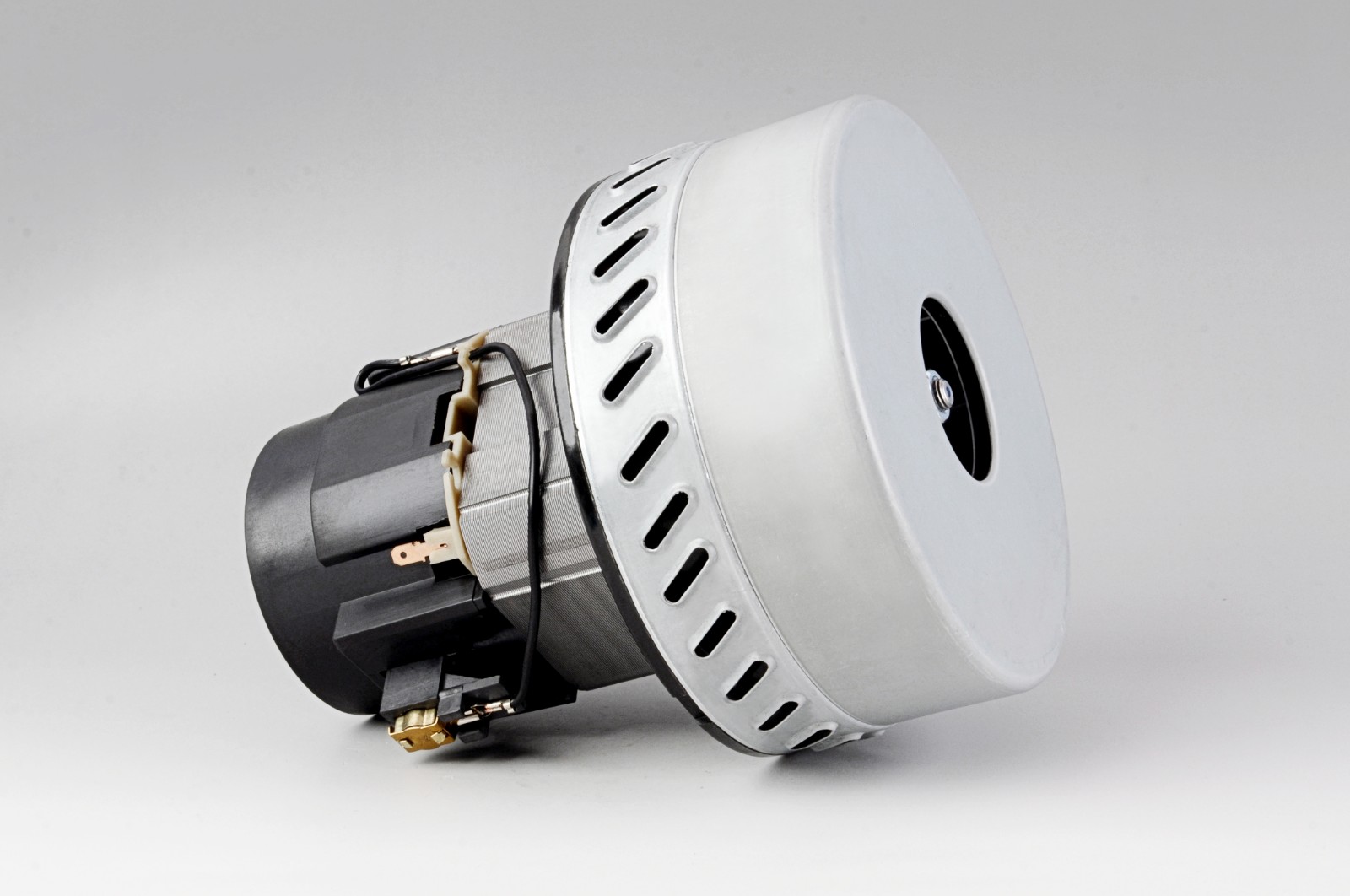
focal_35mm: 57
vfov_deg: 23.7
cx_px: 675
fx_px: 2134
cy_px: 448
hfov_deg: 35.1
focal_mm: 38
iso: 200
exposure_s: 1/60
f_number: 20
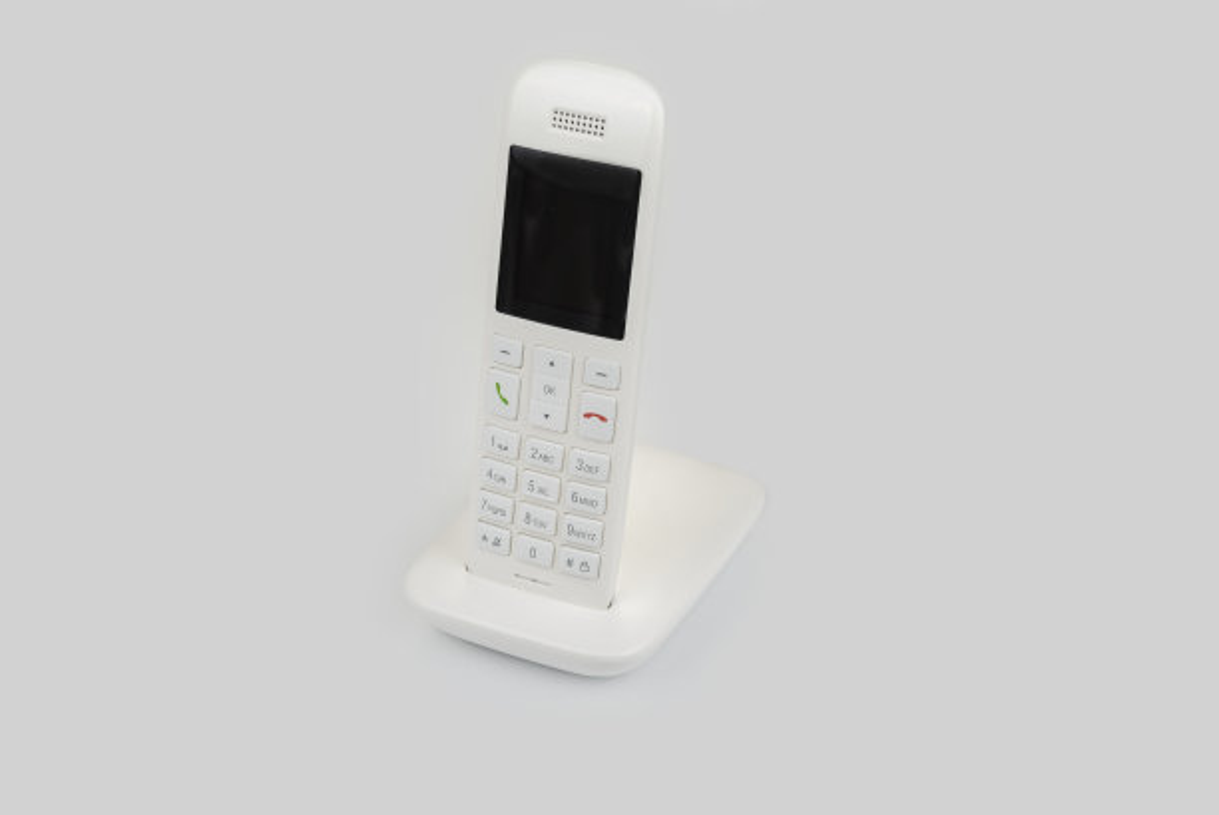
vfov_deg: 21.9
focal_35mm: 62
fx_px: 2101
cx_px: 610
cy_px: 408
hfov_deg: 32.4
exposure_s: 1/200
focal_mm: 62
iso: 100
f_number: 14
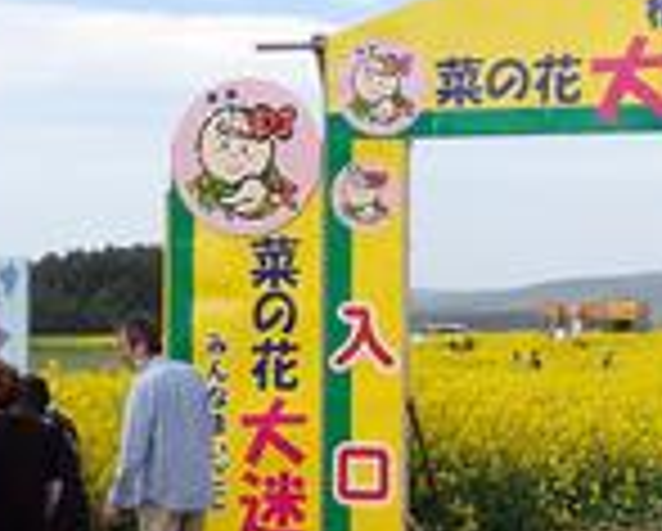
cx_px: 576
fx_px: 2001
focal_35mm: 102
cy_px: 304
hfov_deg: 18.5
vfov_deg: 15.1
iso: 100
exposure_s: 1/500
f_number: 4
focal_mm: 7.84
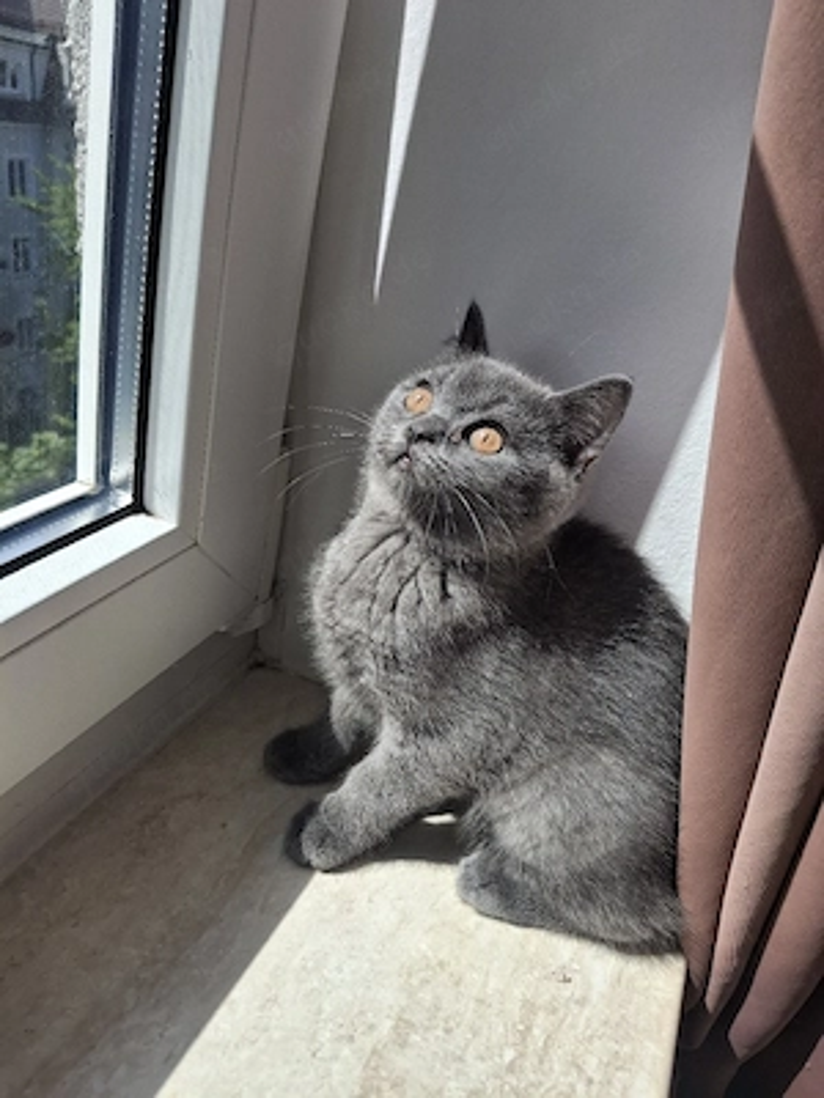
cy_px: 549
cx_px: 412
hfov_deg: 54.9
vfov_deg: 69.4
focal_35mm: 25
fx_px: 793
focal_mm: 4.69
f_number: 1.8
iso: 32
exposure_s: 1/1111
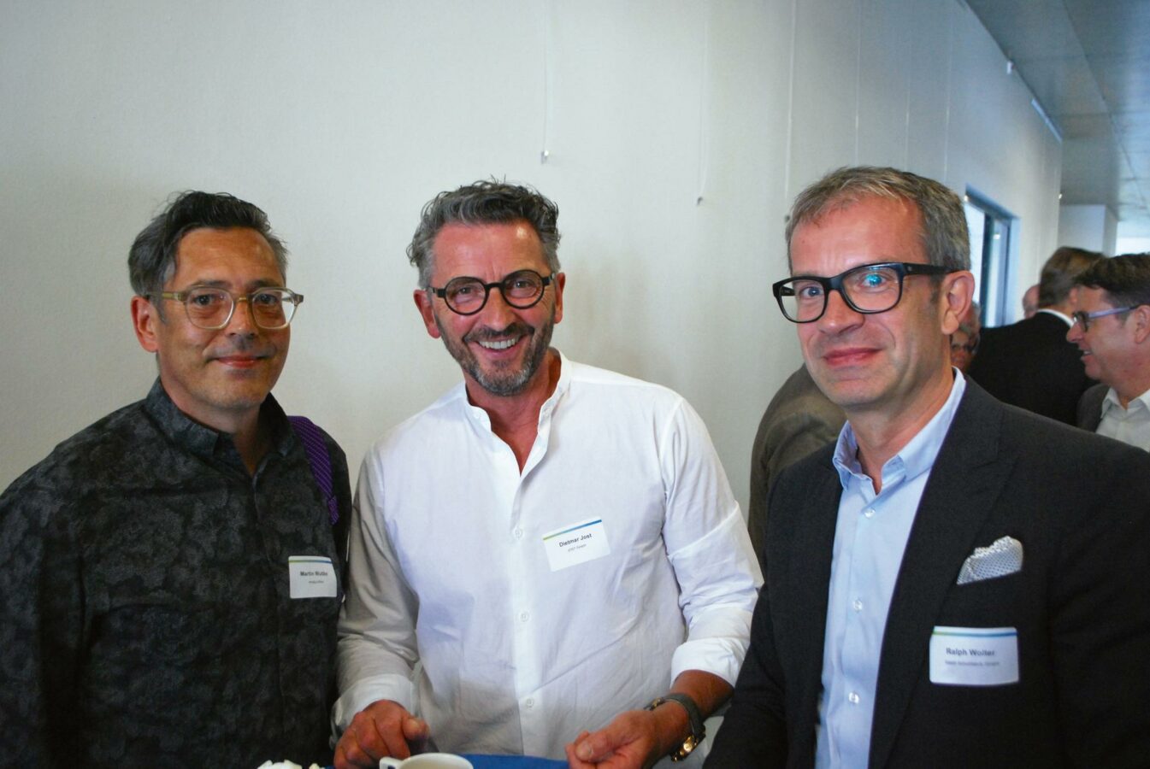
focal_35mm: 33
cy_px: 384
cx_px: 575
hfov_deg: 57.2
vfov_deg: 40.1
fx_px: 1055
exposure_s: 1/30
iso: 640
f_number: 4
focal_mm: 22
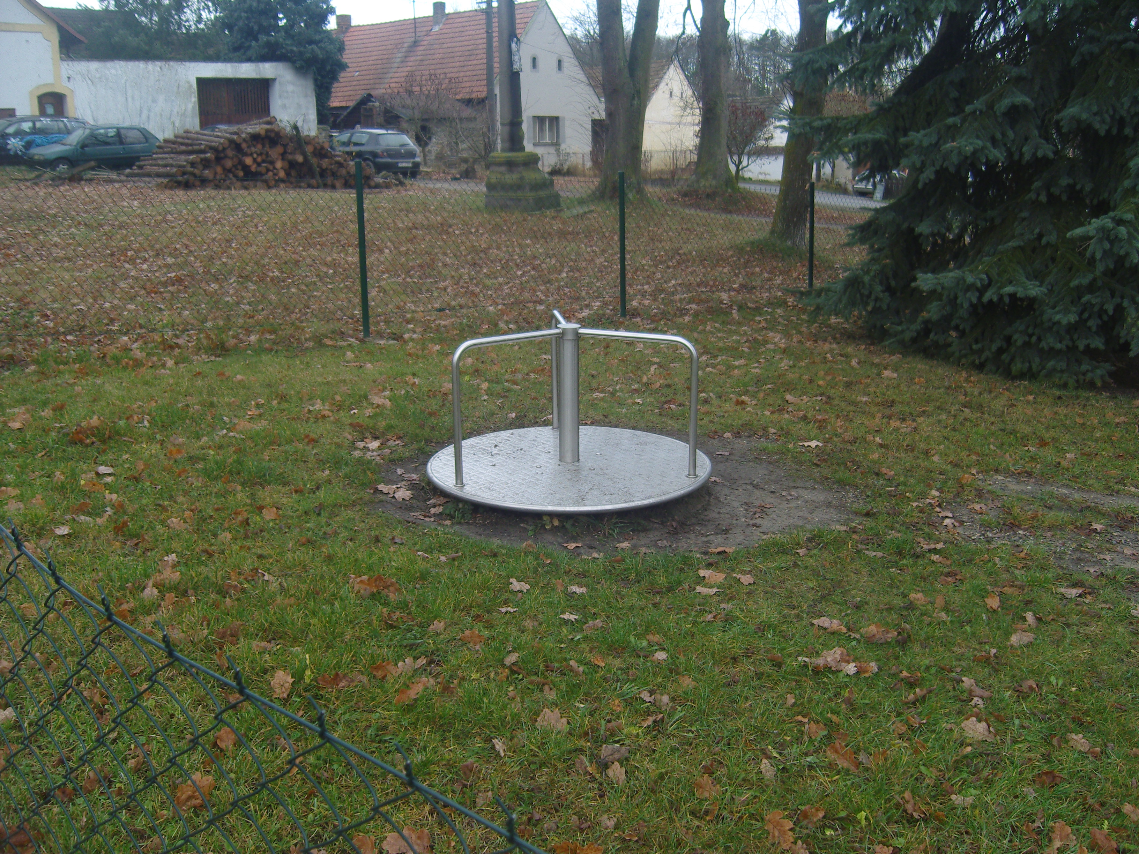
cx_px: 570
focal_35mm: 34
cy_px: 427
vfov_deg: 41.8
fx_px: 1119
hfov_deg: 54.0
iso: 100
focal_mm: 7.3
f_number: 2.8
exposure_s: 1/250
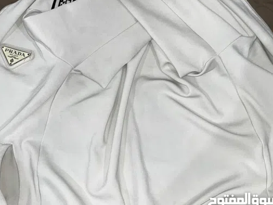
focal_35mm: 33
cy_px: 114
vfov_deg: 42.9
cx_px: 126
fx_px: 260
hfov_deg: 55.3
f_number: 1.6
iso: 32
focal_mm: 5.1
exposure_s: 1/100
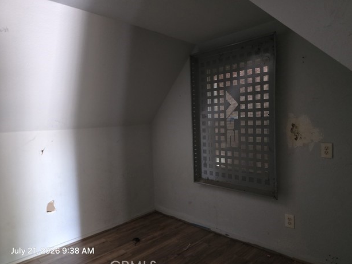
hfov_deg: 71.6
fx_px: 244
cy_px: 137
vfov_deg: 56.8
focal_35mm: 24
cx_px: 177
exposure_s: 1/15
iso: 1600
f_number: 1.7
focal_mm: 6.3
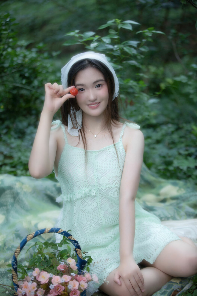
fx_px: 689
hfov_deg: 16.3
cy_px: 148
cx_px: 98
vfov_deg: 24.2
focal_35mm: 84
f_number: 2.8
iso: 200
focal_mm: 85
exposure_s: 1/60
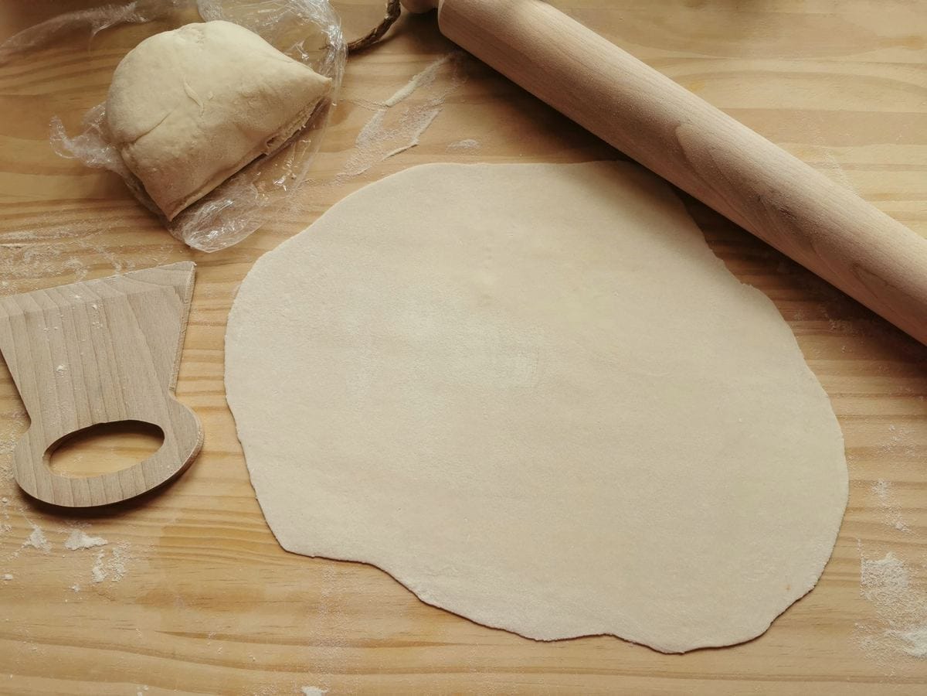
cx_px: 464
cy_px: 348
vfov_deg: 51.4
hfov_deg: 65.3
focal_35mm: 27
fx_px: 723
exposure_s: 1/159
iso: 50
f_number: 1.6
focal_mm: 5.56
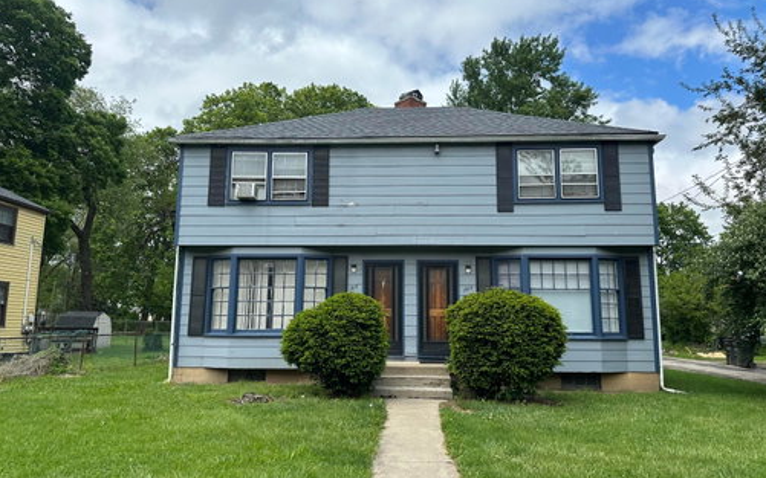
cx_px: 390
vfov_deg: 47.6
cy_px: 235
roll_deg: -0.2
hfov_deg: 70.4
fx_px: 543
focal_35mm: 26
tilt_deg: +9.0
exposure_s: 1/4016
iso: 80
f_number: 1.78
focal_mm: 6.86
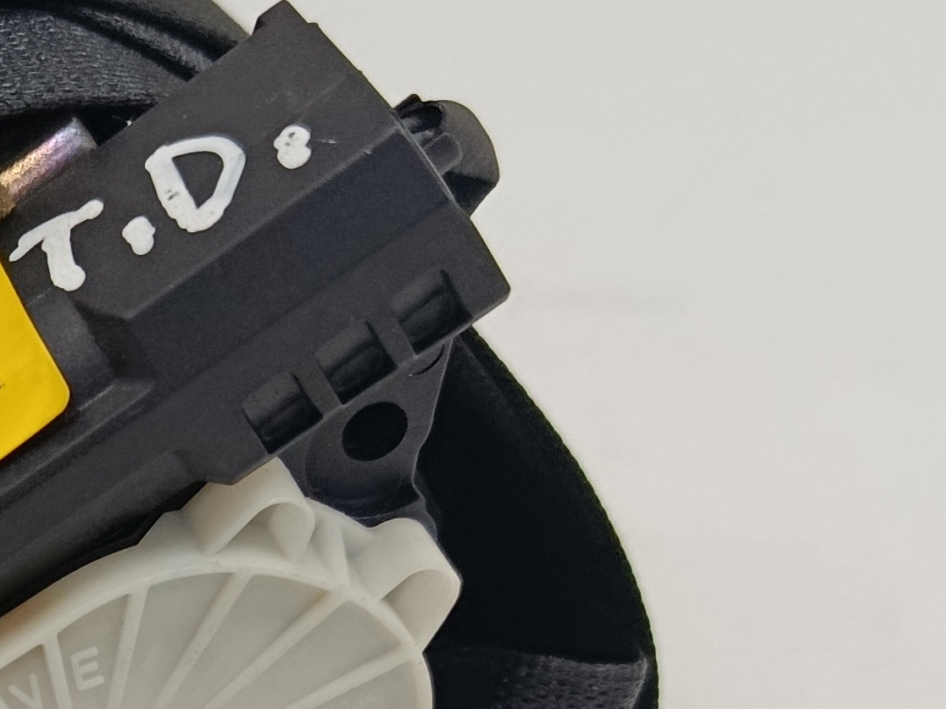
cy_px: 919
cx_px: -170
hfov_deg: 21.3
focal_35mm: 86
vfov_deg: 16.3
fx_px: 2350
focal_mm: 5.24
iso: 873
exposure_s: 1/100
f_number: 1.7
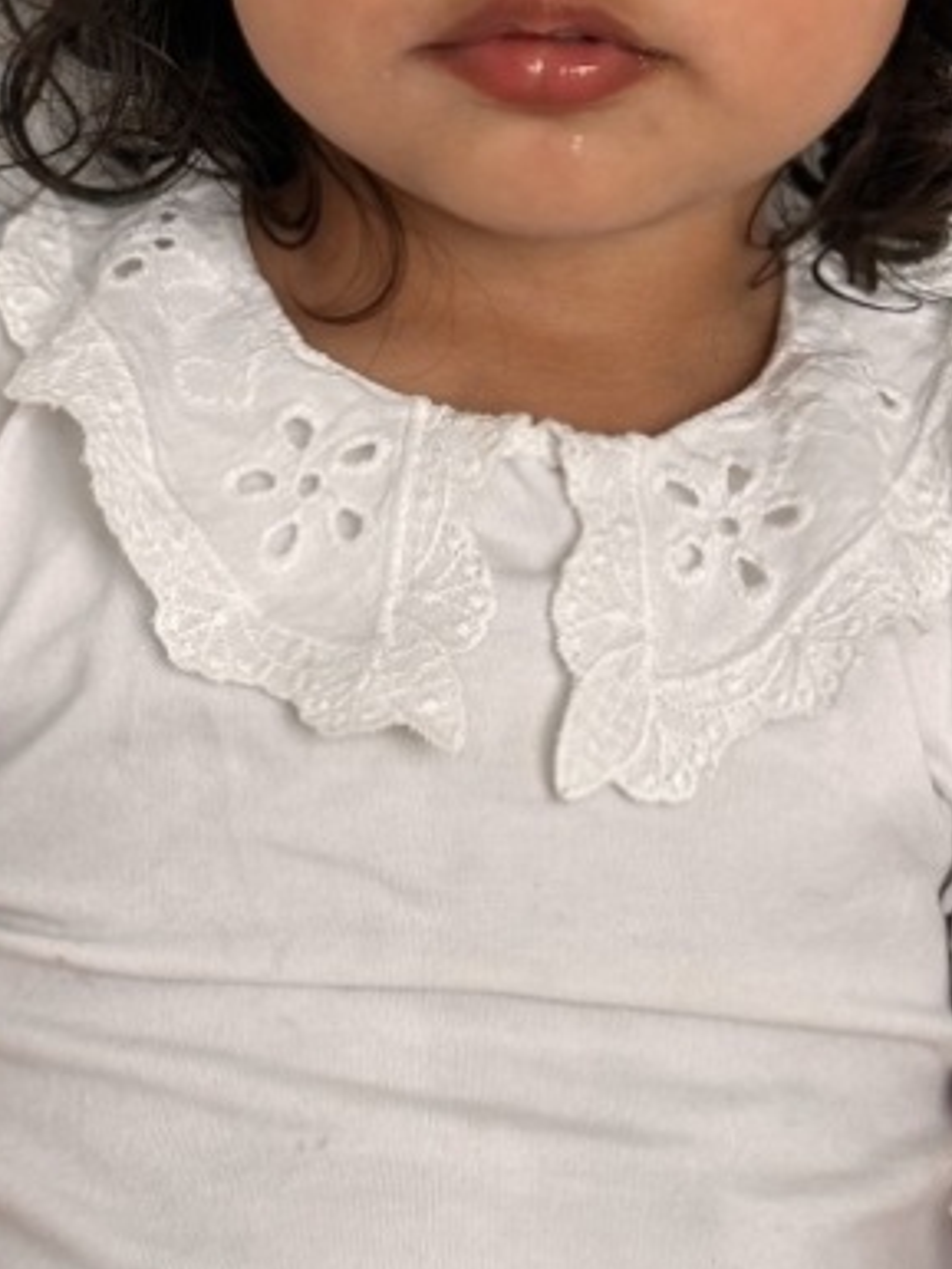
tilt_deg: +2.7
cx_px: 428
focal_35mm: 133
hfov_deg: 11.2
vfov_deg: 14.6
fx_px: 4874
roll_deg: -2.9
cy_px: -41
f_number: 1.78
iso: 80
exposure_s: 1/121
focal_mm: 6.86
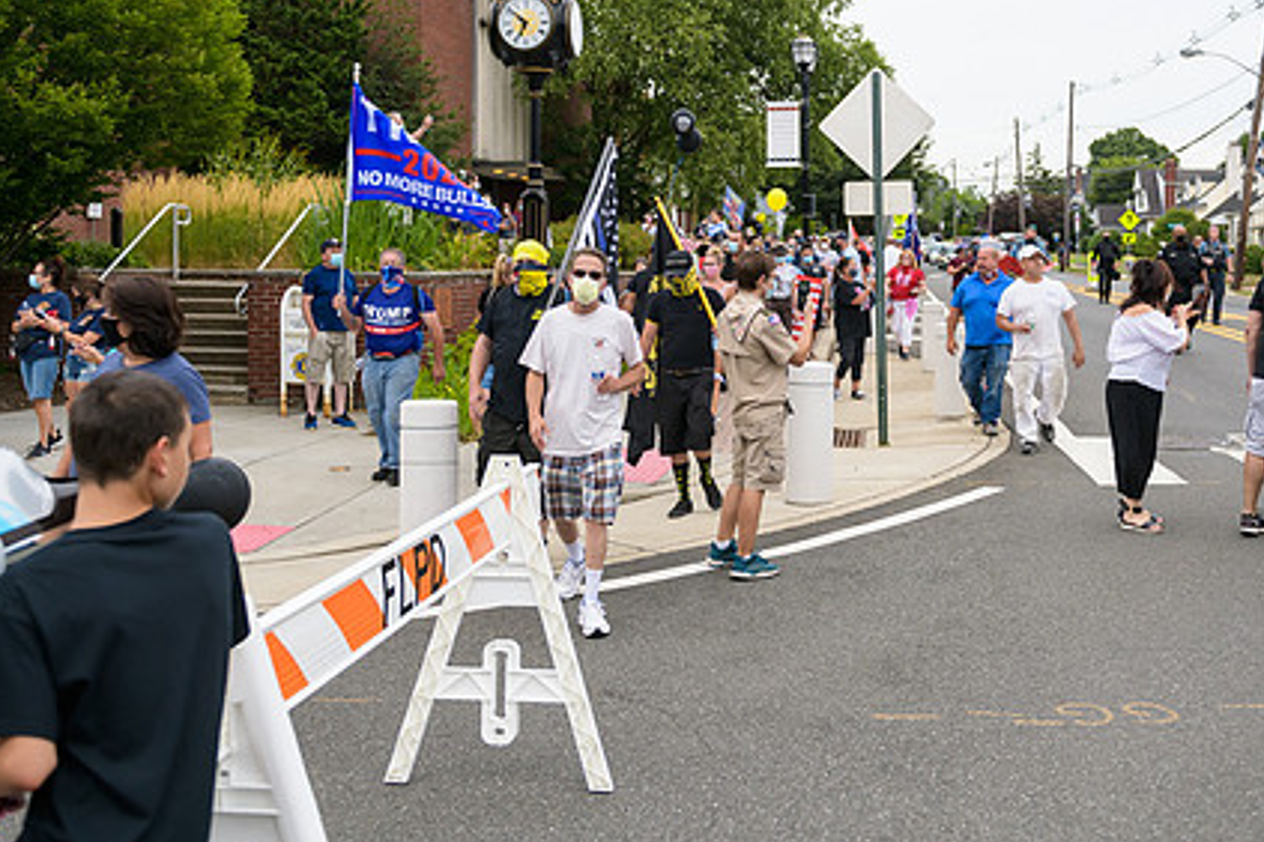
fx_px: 1299
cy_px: 294
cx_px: 708
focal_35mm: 37
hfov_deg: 51.8
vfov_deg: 35.7
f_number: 3.2
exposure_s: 1/640
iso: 200
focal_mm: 27
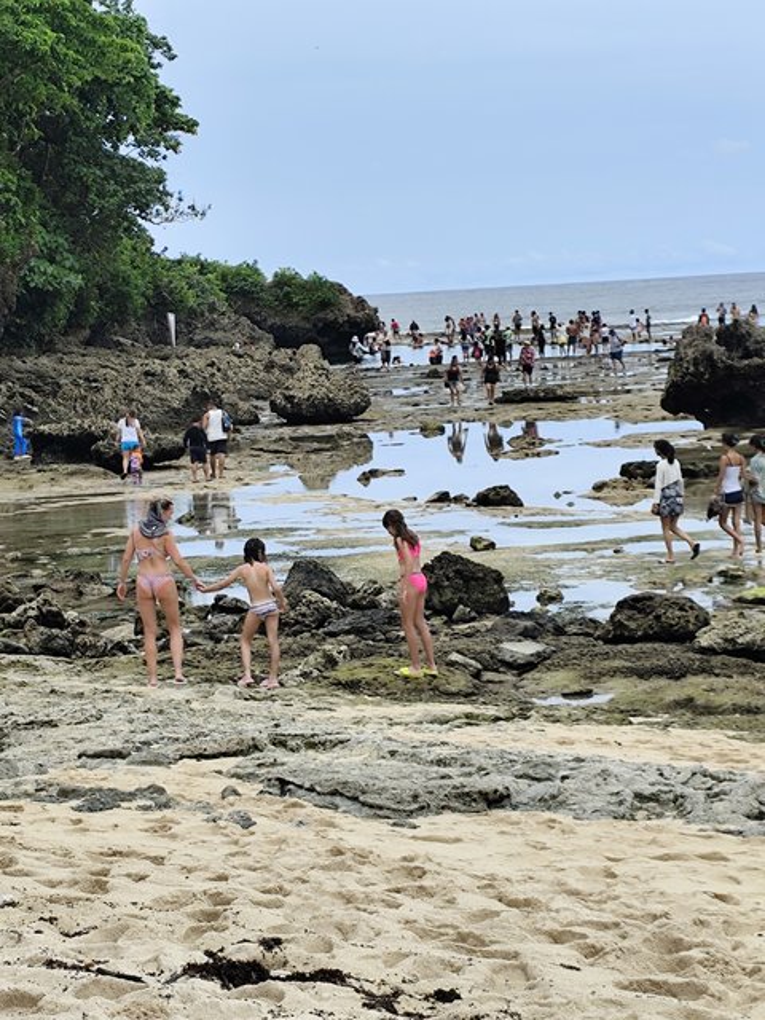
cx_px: 382
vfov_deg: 19.3
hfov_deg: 14.5
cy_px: 510
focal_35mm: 102
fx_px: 3006
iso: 50
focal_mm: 6.19
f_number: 1.65
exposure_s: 1/847
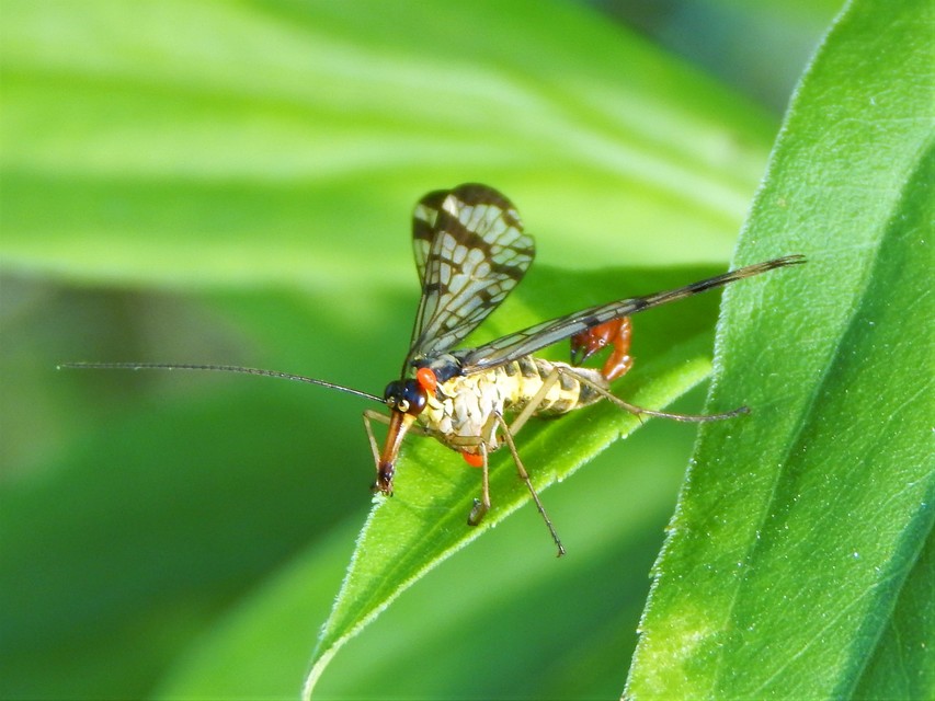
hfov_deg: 9.6
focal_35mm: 207
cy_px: 350
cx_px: 468
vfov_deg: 7.2
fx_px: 5592
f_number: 5.4
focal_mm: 37.1
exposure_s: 1/50
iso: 125
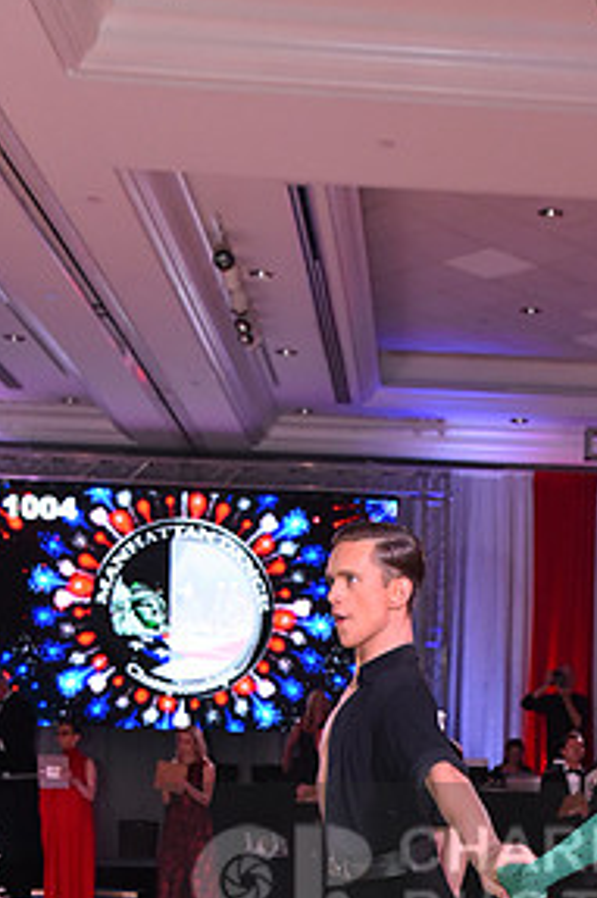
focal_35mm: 89
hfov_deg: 15.1
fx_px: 2216
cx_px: 592
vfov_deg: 22.1
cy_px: 889
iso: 2500
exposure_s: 1/320
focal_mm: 44
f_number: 6.3
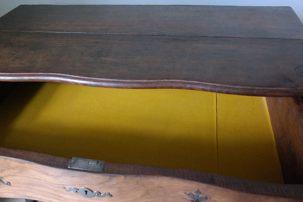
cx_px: 152
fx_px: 252
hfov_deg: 61.9
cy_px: 101
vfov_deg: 43.6
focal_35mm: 30
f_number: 3.5
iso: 3200
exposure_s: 1/40
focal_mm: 20
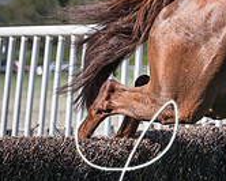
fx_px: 2262
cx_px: 365
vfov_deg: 4.6
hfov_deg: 5.6
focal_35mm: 338
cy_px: 103
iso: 72
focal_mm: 70
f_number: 2.8
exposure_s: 1/2000
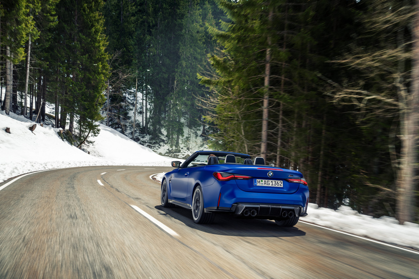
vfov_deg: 31.9
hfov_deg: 46.4
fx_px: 489
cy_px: 140
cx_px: 210
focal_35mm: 42
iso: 100
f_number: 10
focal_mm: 42
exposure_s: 1/40
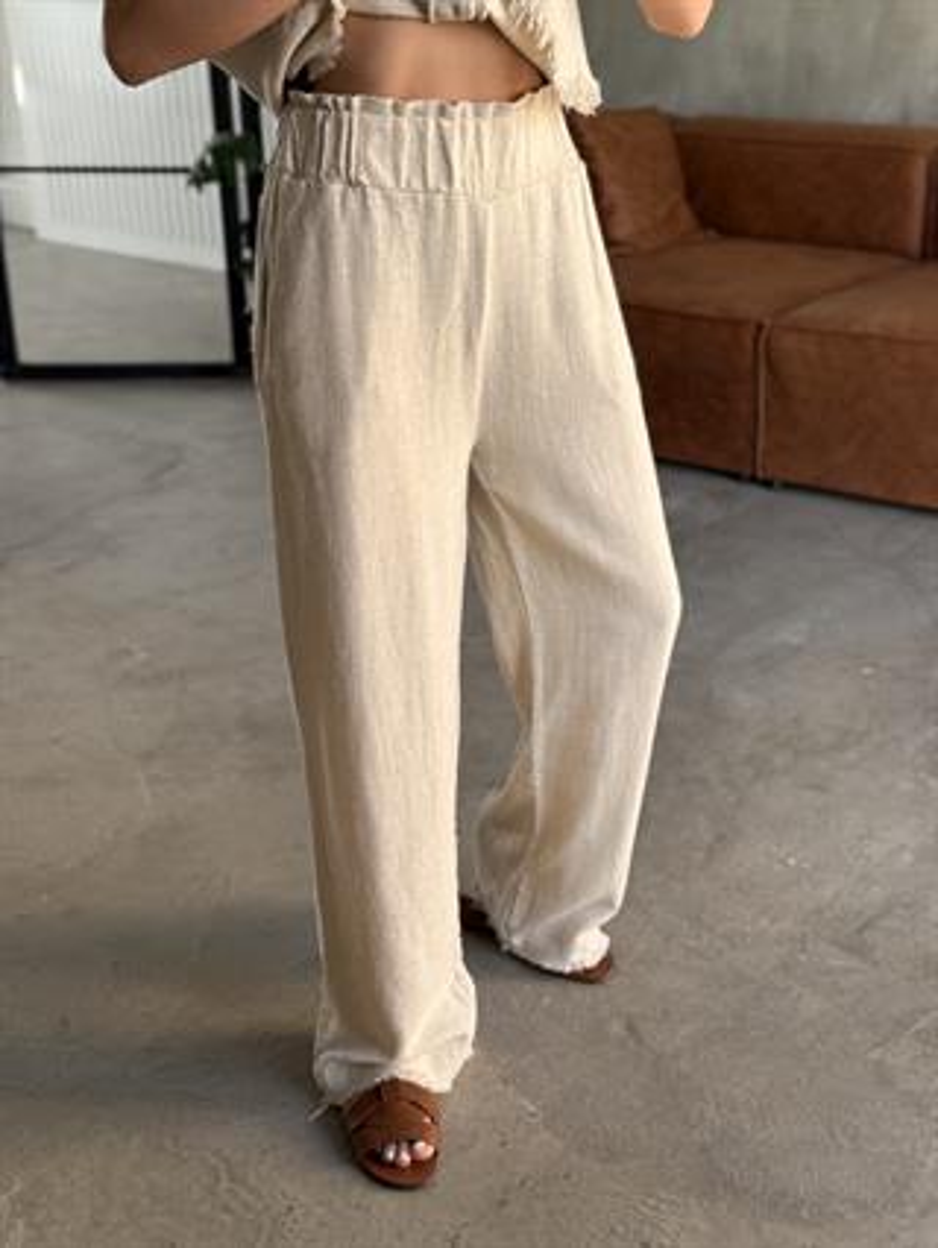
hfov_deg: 30.3
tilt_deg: -39.3
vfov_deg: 39.6
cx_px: 469
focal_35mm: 48
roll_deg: +1.1
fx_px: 1732
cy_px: 624
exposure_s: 1/85
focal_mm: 6.76
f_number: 1.78
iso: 100
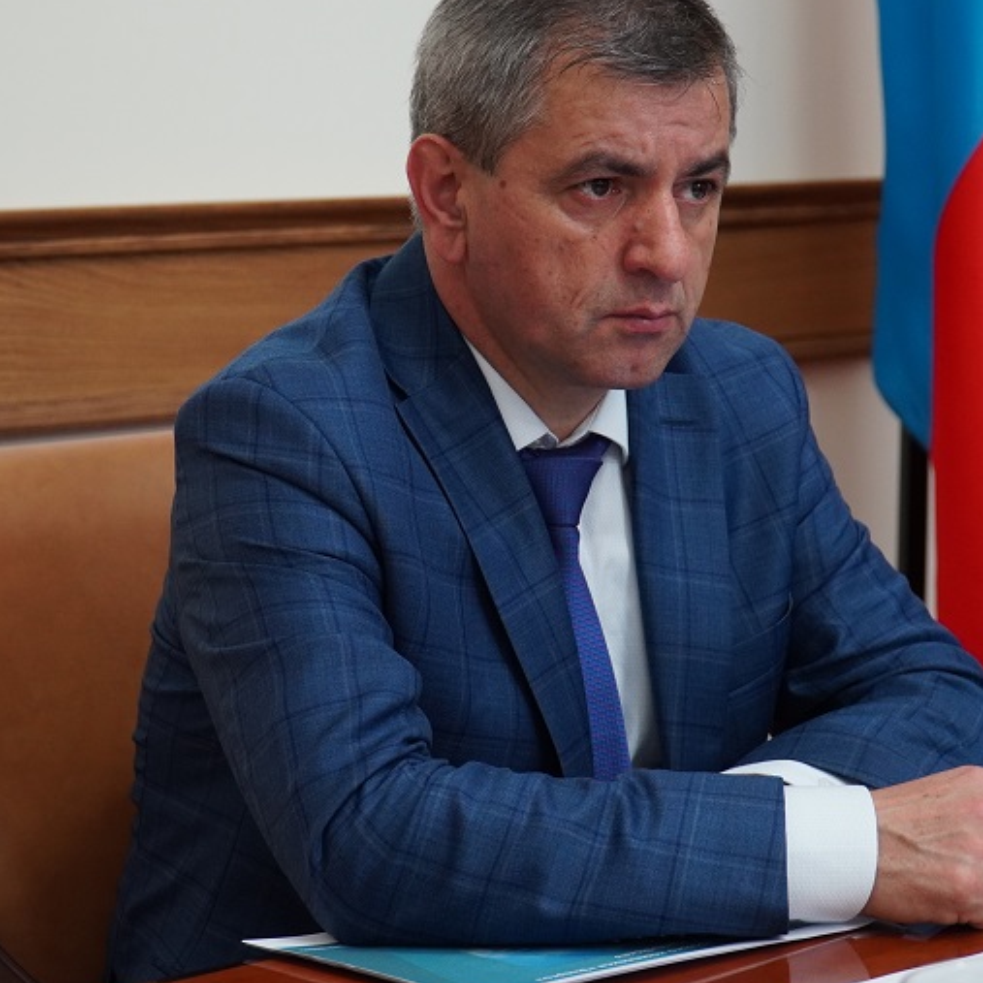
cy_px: 434
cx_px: 555
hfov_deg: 18.7
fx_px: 2980
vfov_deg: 18.7
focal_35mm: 93
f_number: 4
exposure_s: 1/100
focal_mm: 41
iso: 1250
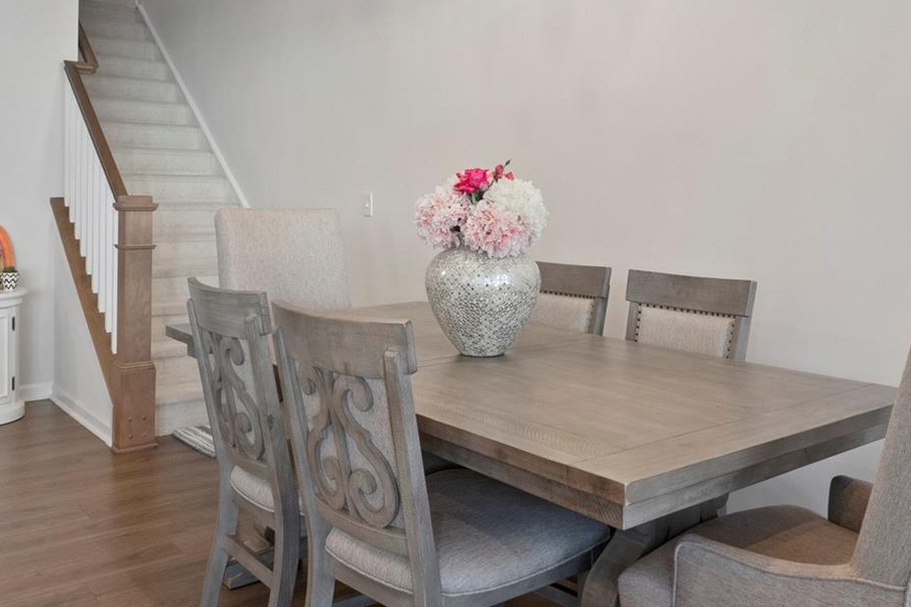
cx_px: 521
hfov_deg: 55.6
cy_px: 208
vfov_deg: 38.5
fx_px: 860
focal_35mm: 34
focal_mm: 10
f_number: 8
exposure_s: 1/2
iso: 400
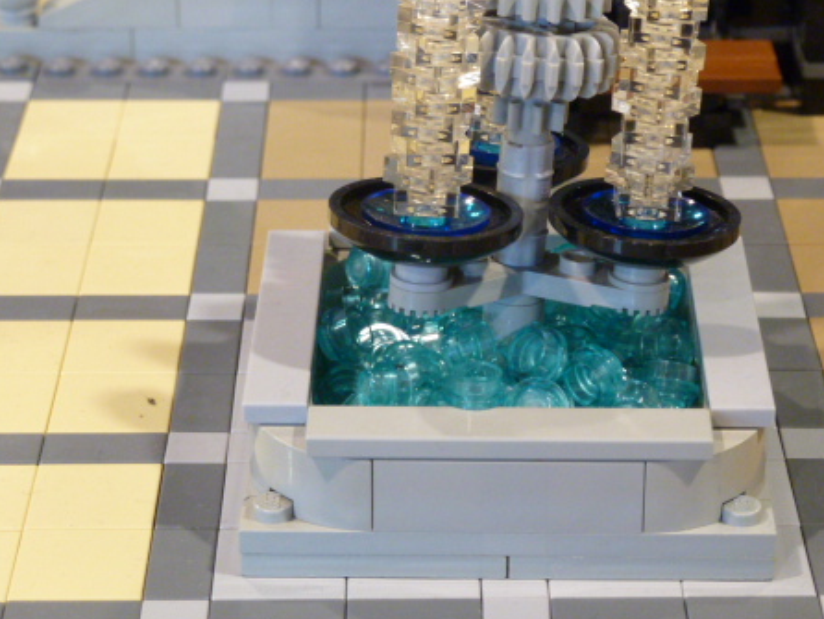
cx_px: 523
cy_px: 187
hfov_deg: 16.5
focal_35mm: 119
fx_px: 2834
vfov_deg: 12.4
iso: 400
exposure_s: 1/15
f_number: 4.2
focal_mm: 13.7
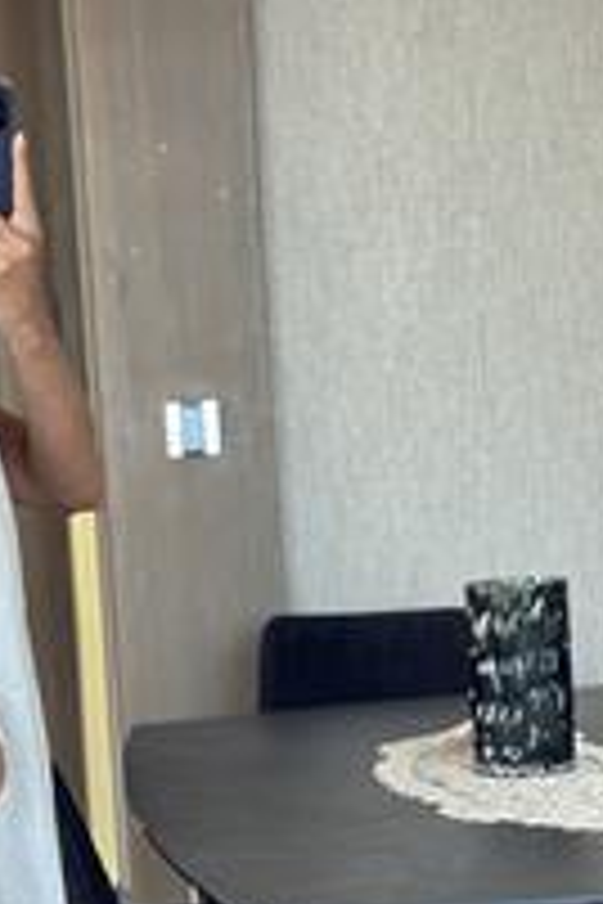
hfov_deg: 10.8
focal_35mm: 126
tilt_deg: -17.3
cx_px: -22
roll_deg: +5.3
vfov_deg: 15.9
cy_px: 917
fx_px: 3166
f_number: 1.78
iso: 125
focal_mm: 6.86
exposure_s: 1/75
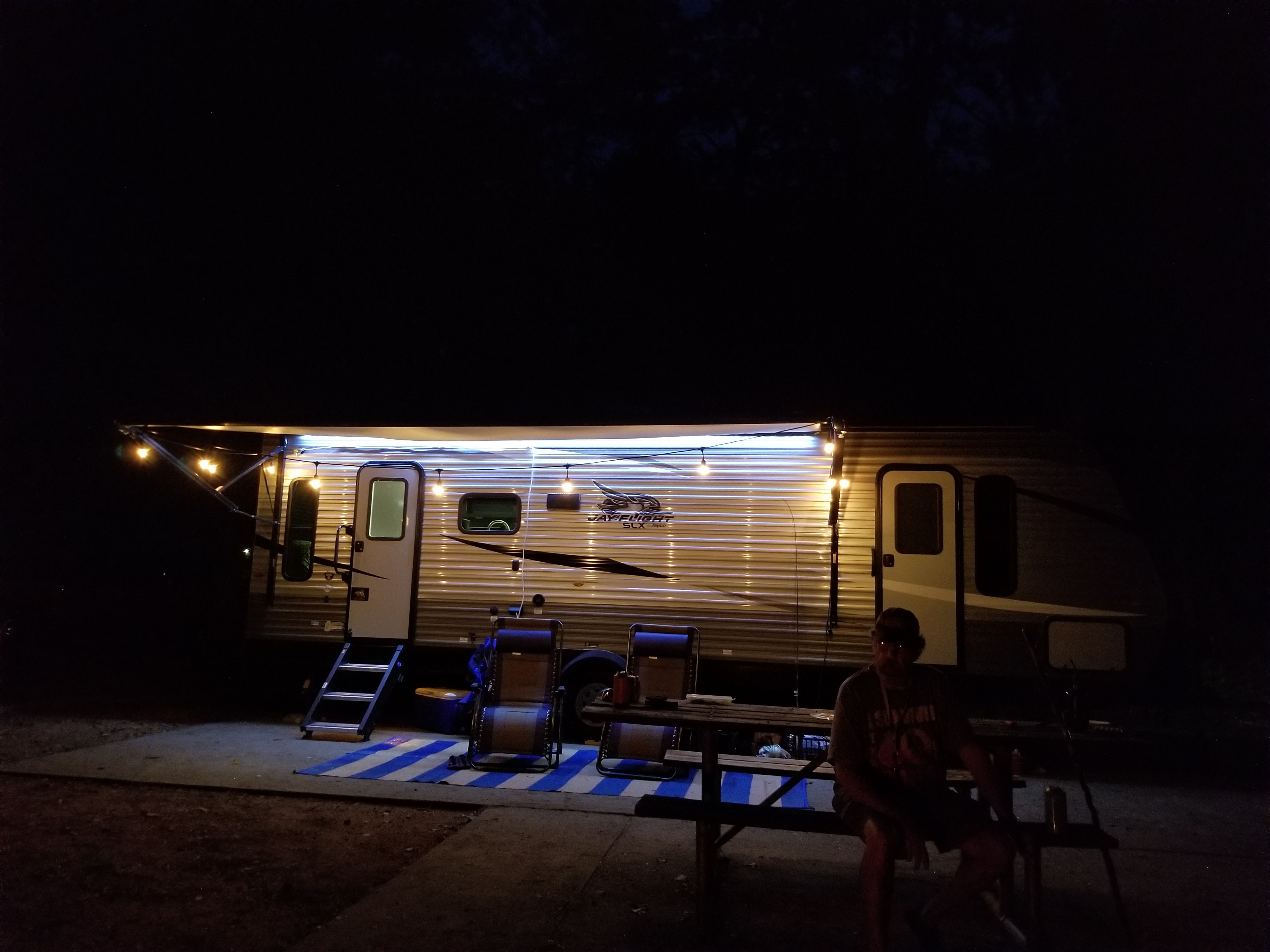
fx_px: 954
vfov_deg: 53.1
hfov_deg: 67.3
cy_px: 476
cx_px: 635
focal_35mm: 26
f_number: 1.7
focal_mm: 4.25
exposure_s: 1/10
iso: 500
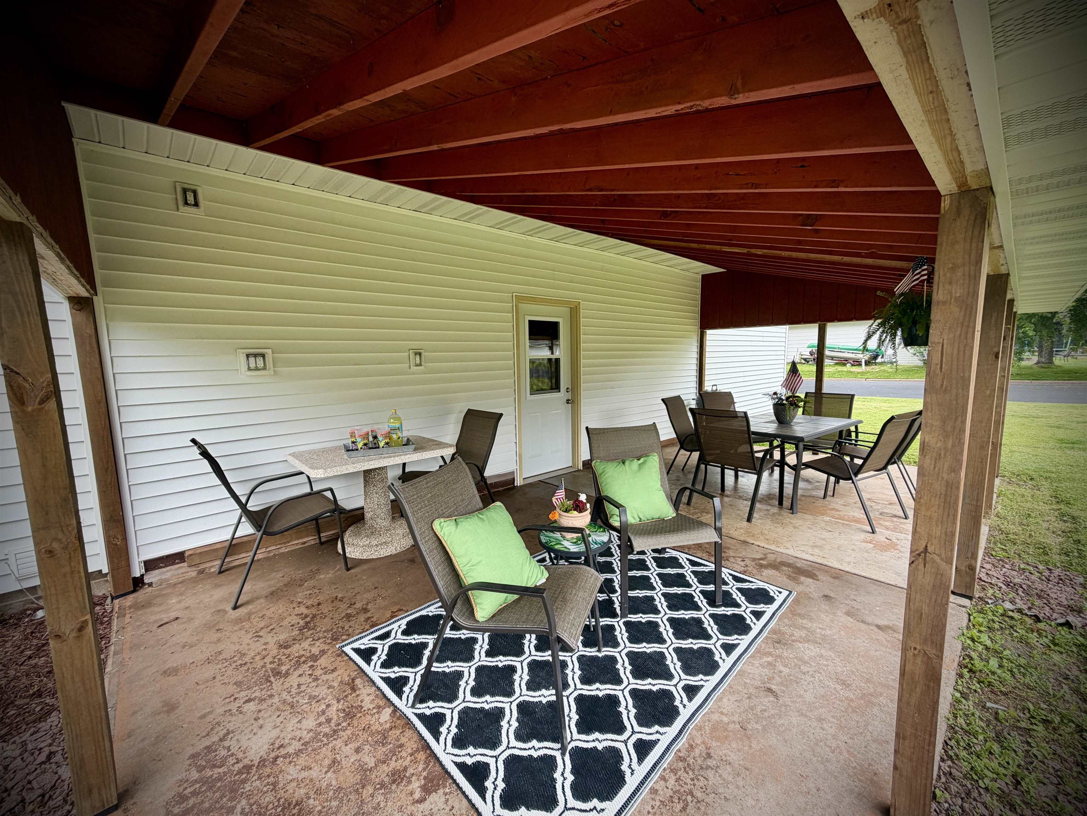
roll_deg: +0.3
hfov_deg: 102.1
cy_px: 408
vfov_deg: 85.7
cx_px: 544
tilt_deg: -5.5
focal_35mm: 14
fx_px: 440
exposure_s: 1/121
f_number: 2.2
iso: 64
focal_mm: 2.22
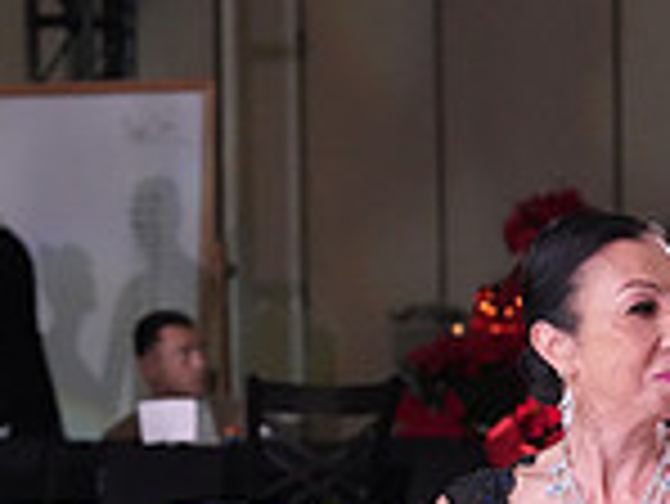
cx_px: 1052
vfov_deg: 3.8
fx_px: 7593
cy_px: 754
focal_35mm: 392
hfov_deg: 5.0
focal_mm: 105
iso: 5000
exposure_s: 1/320
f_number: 5.6
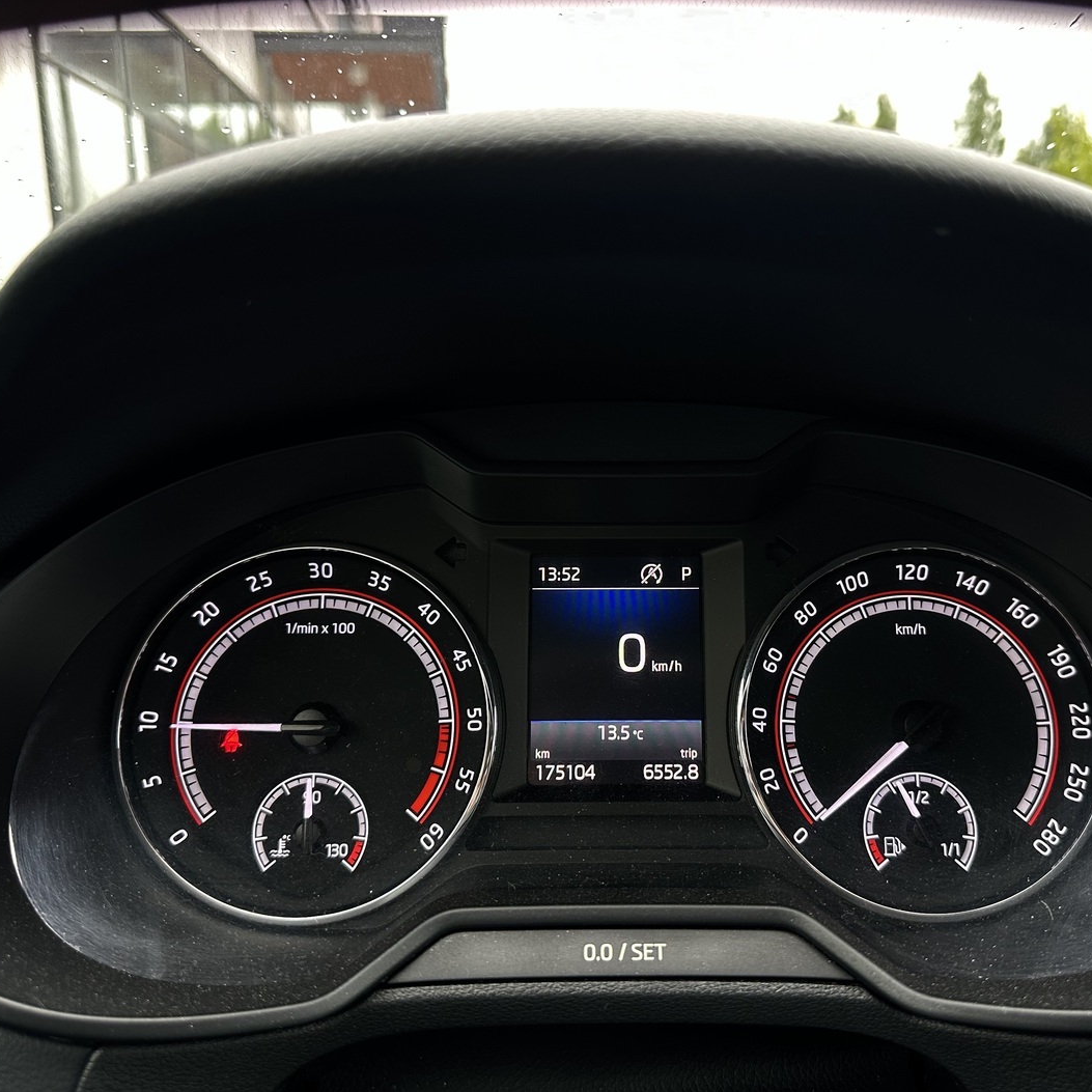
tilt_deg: -13.2
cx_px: 616
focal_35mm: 29
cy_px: 551
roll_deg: +0.2
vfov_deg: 55.6
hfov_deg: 55.5
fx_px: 1035
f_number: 1.78
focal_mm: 6.86
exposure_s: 1/82
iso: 200
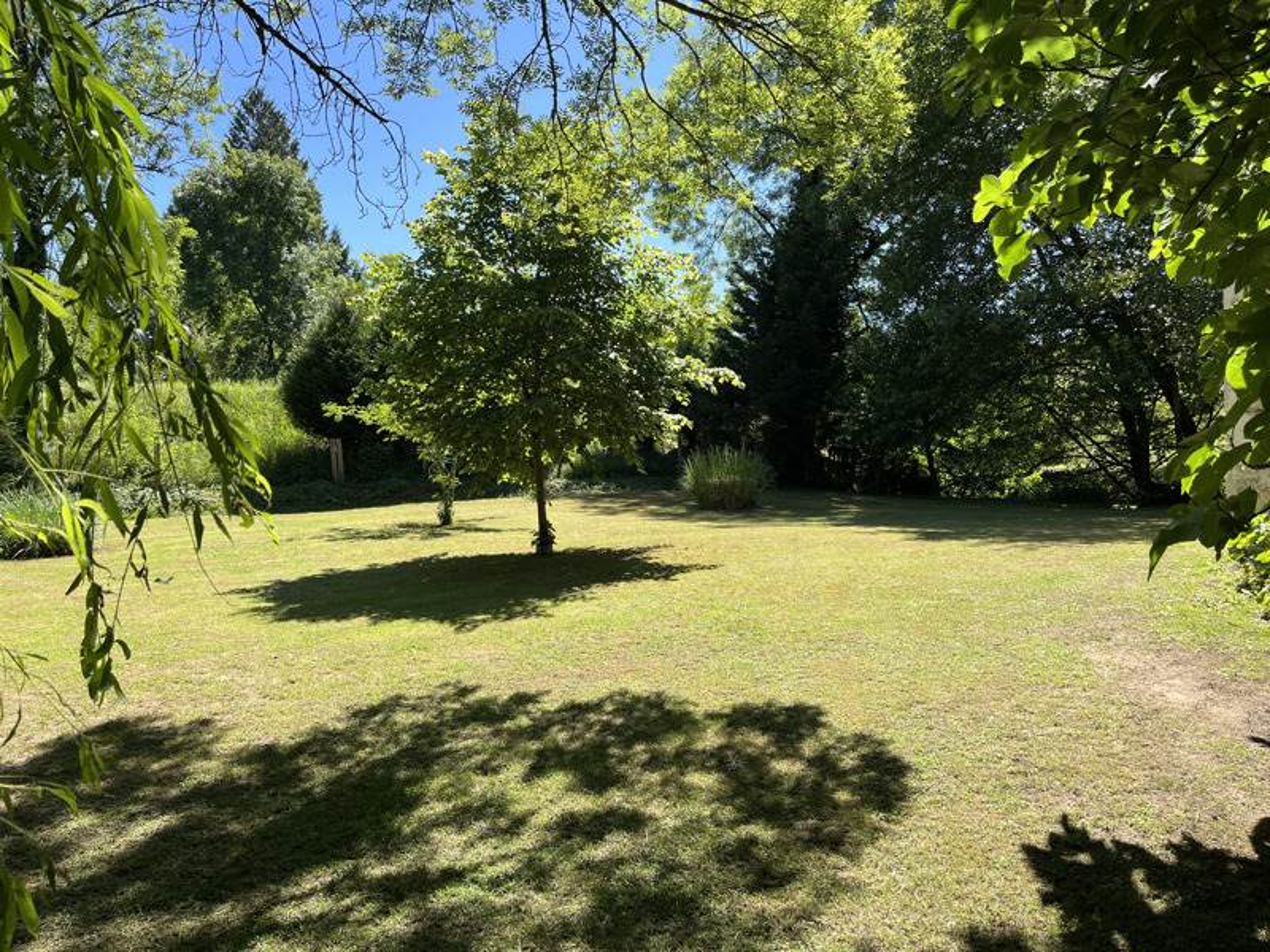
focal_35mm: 26
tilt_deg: -2.1
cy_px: 476
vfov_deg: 53.1
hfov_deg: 67.3
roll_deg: +1.7
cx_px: 635
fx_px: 954
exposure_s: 1/1294
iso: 50
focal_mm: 5.1
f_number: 1.6
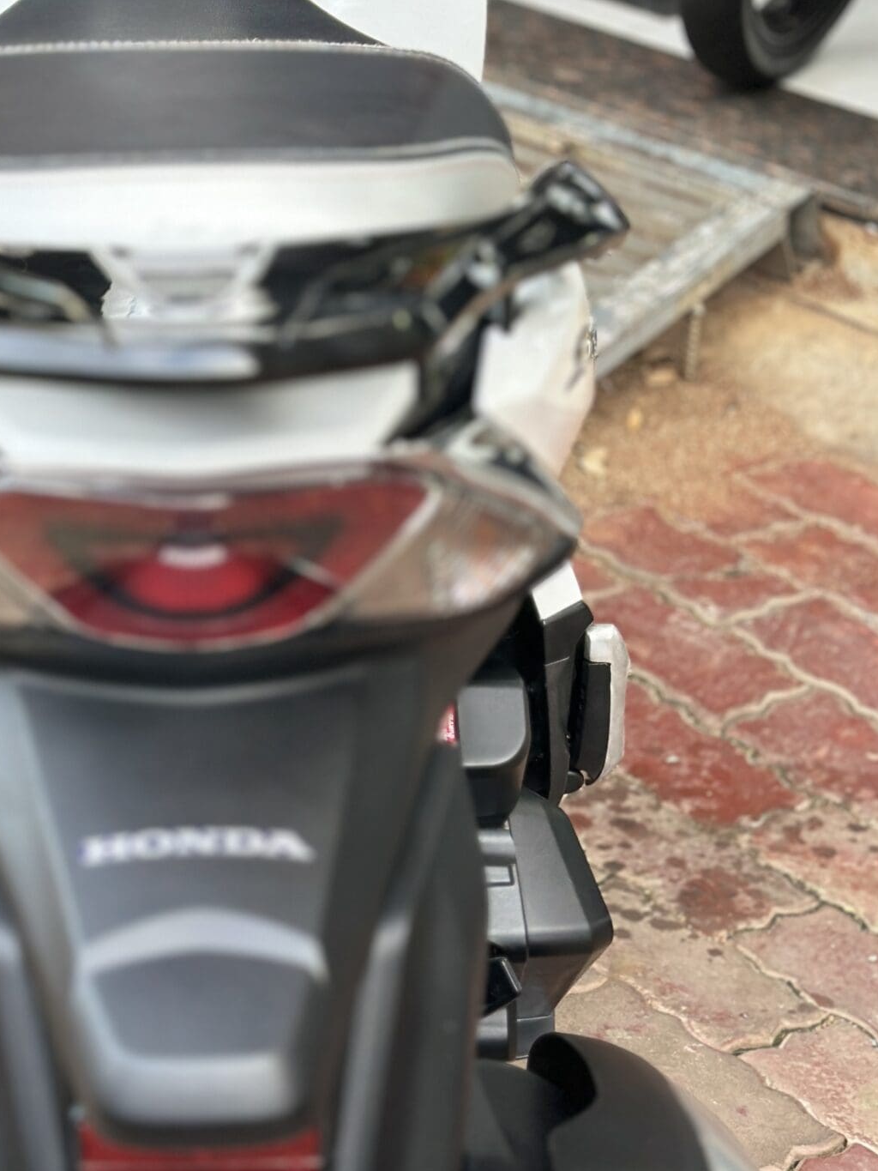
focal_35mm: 90
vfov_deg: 21.7
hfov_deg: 16.3
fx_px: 3043
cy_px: 356
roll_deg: -4.2
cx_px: 213
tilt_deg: -22.5
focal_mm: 6.86
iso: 125
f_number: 1.78
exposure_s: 1/68
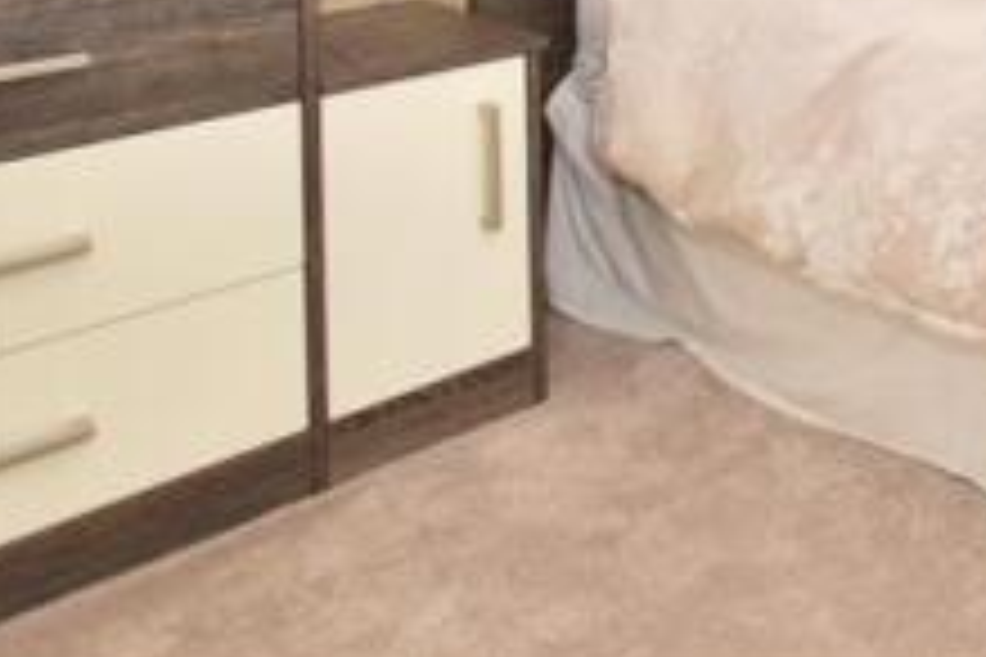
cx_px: 1450
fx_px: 1232
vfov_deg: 24.0
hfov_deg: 29.0
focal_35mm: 45
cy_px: -313
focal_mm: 10
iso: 400
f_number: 9
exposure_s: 1/200
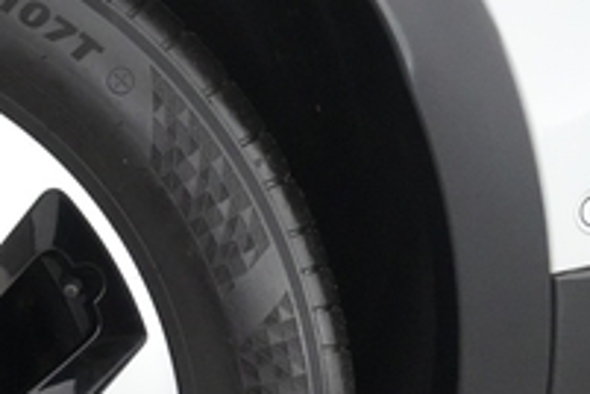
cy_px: 473
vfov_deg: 15.3
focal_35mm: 86
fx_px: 1409
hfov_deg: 20.5
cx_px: -270
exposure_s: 1/320
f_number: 4
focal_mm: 27
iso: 12800
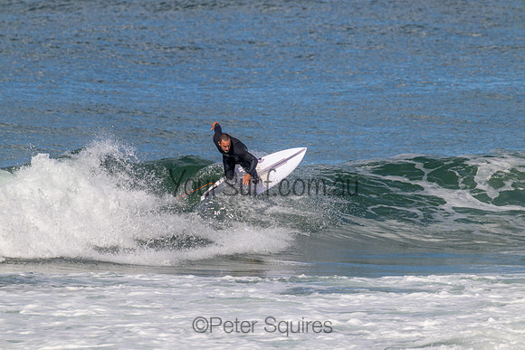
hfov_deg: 2.6
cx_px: 262
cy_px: 175
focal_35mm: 800
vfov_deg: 1.7
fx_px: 11669
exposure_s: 1/2000
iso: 900
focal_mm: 800
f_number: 11
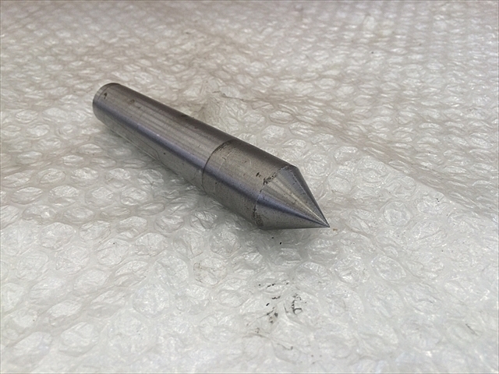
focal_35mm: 29
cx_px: 250
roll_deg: -1.5
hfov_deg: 61.7
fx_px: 418
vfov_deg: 48.2
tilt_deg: -43.1
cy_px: 187
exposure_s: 1/60
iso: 40
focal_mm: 4.15
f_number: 2.2
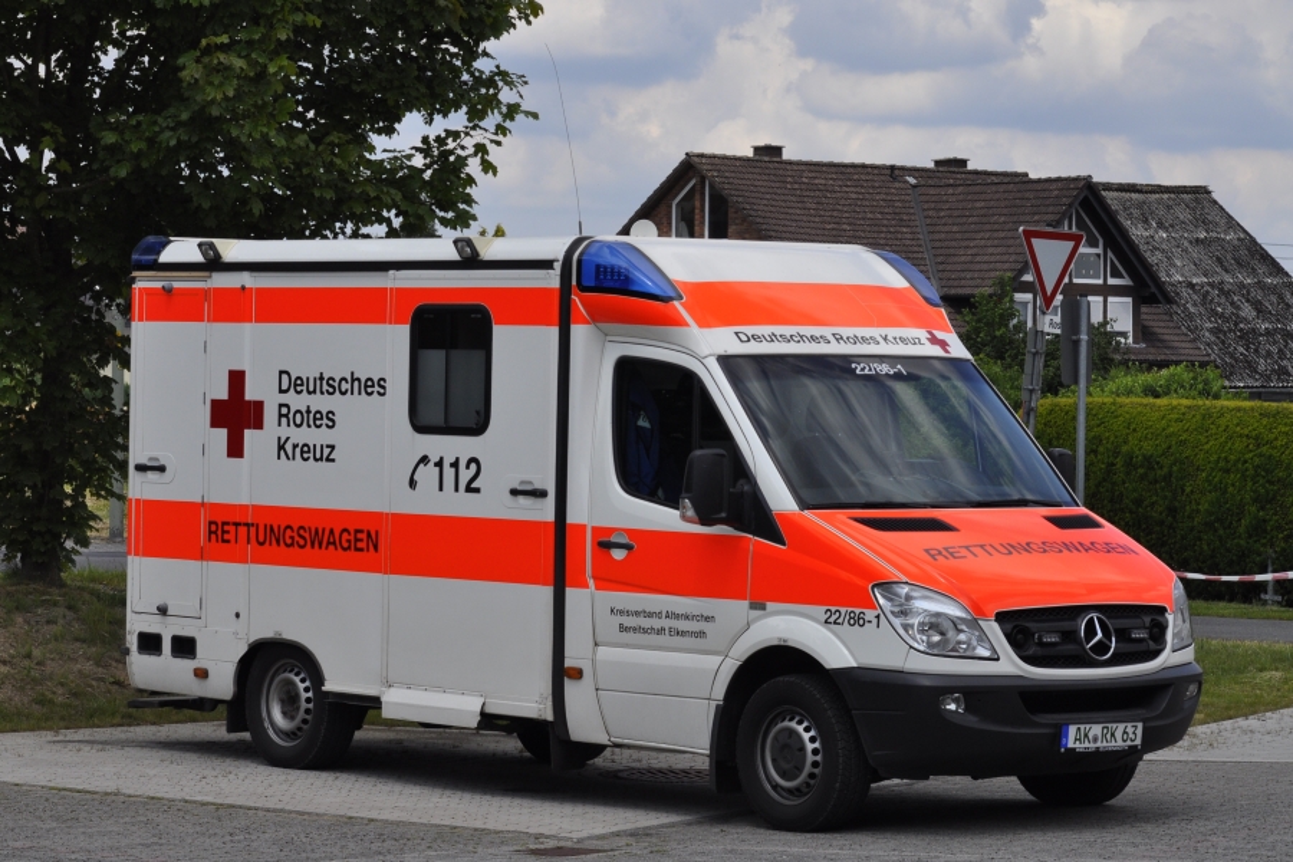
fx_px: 3771
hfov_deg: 19.5
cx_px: 646
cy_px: 431
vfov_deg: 13.0
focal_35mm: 105
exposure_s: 1/1250
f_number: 9
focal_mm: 70
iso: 500
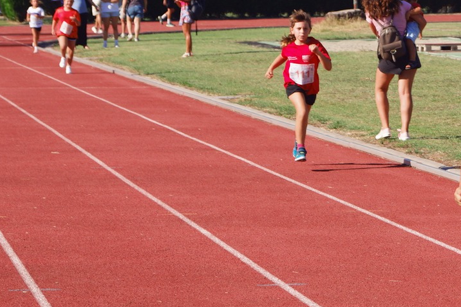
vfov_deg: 6.2
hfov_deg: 9.2
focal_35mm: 221
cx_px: 525
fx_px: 2832
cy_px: 174
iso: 100
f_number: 7.1
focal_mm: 55
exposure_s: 1/250
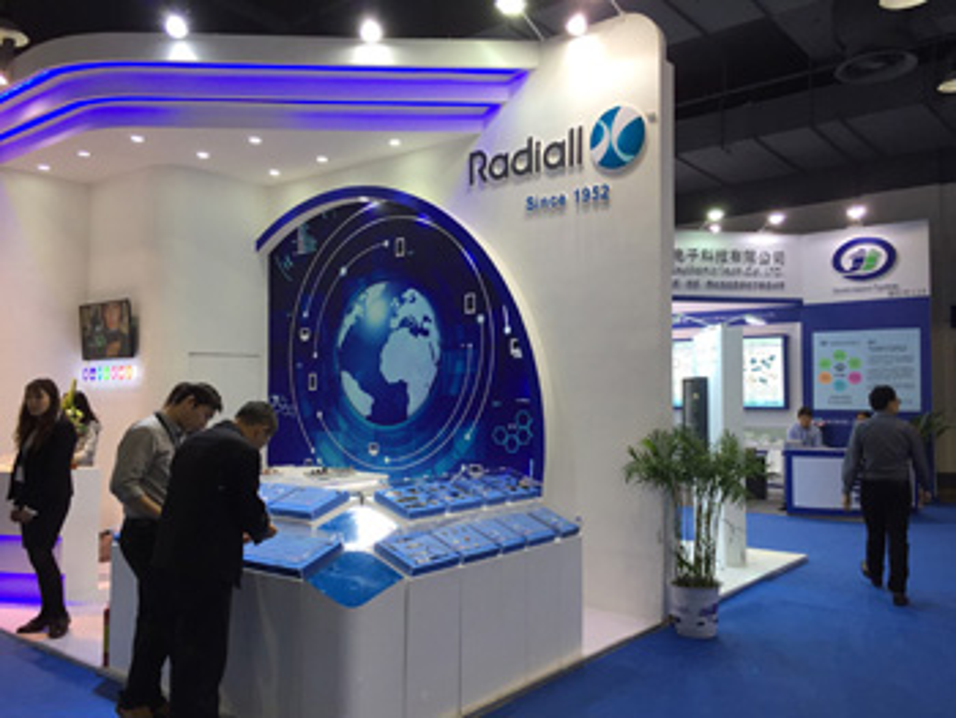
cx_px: 478
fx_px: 801
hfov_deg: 61.6
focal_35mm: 29
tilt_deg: +3.2
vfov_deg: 48.3
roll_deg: +0.2
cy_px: 359
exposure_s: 1/100
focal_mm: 4.15
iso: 50
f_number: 2.2
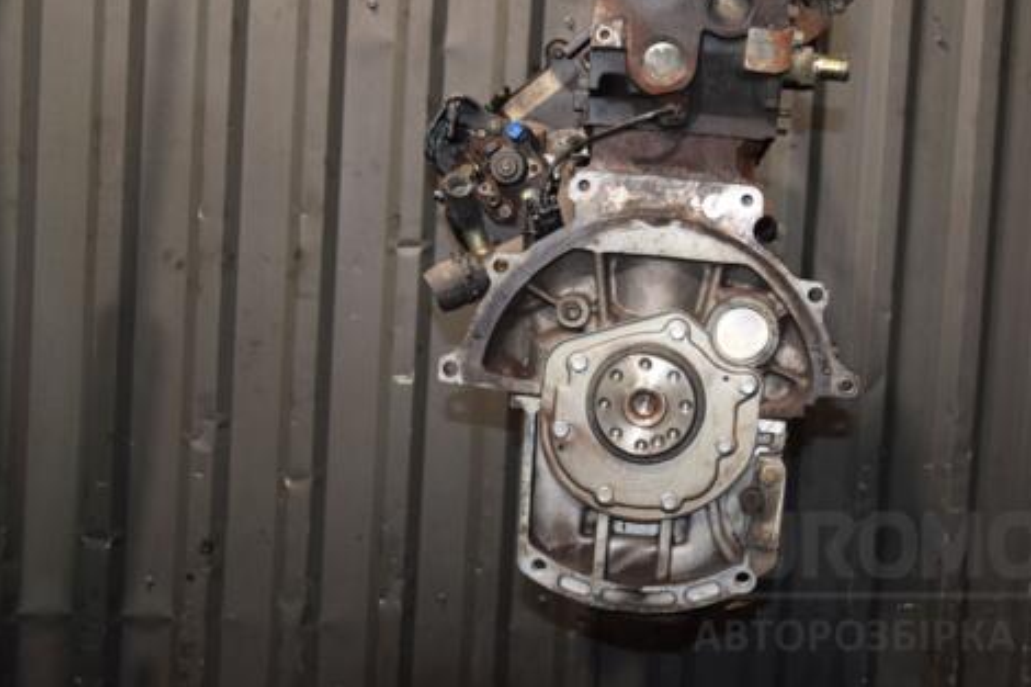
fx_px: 1317
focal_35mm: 46
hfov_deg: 42.4
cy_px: 252
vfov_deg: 29.1
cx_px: 652
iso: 800
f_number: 5
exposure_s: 1/60
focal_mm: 24
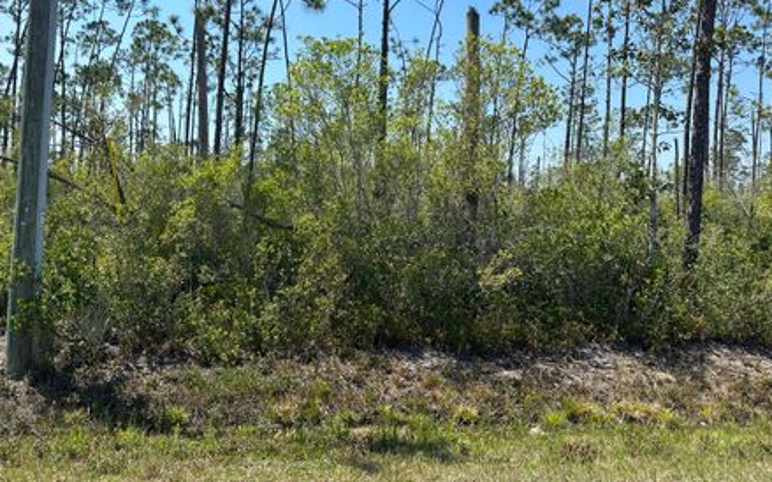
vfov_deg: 42.9
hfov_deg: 64.6
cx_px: 376
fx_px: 610
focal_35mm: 29
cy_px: 193
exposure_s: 1/3356
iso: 80
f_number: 1.78
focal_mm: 6.86
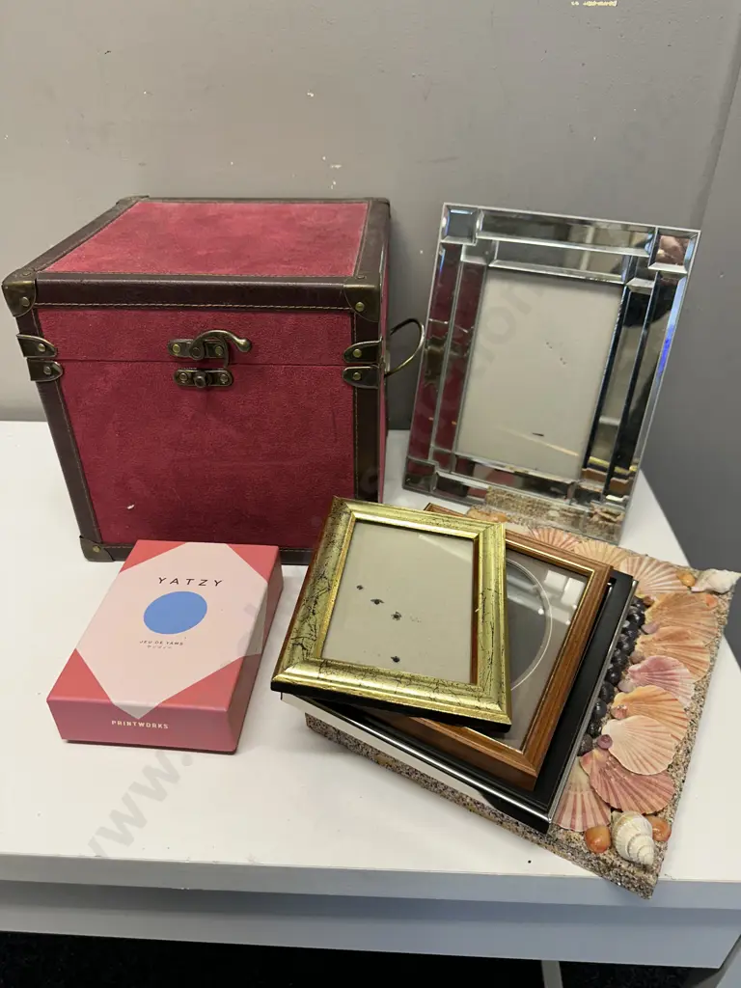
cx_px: 370
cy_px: 494
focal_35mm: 24
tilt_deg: -34.0
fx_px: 685
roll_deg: -0.7
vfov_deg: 71.6
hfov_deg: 56.8
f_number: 1.78
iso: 160
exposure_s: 1/100
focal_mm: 6.86
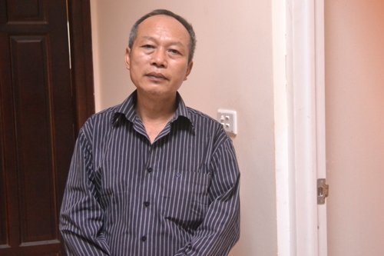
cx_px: 192
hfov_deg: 29.9
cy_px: 128
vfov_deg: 20.1
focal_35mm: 68
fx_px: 720
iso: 3200
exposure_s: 1/30
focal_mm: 45
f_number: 4.2
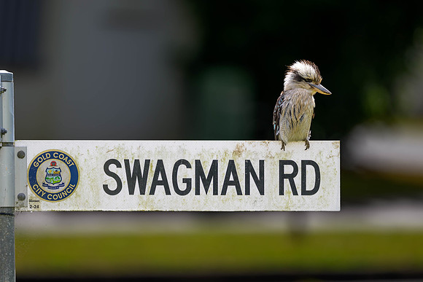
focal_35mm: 475
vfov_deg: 2.9
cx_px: 216
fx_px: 5588
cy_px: 136
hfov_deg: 4.3
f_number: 2.8
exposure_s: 1/2000
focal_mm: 400
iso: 160
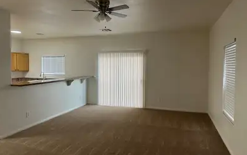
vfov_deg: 47.6
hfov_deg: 70.4
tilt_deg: -2.8
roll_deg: -0.5
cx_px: 124
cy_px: 72
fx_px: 175
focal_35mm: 26
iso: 125
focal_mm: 6.86
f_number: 1.78
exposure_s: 1/60
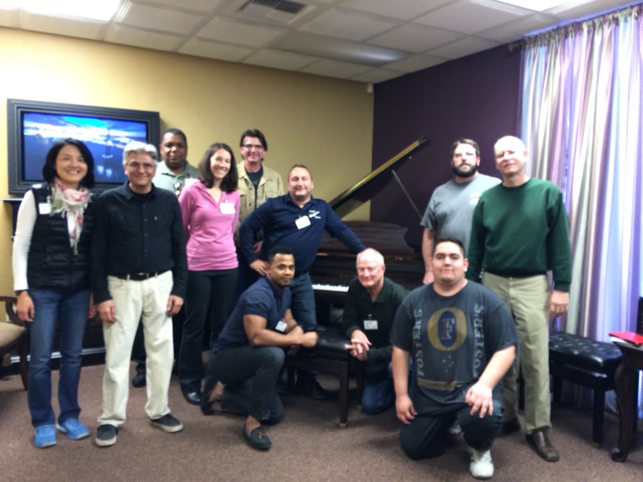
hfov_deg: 61.7
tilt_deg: -3.2
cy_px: 241
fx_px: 539
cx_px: 322
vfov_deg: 48.2
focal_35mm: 29
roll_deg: -0.9
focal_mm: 4.15
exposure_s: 1/4
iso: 64
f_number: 2.2
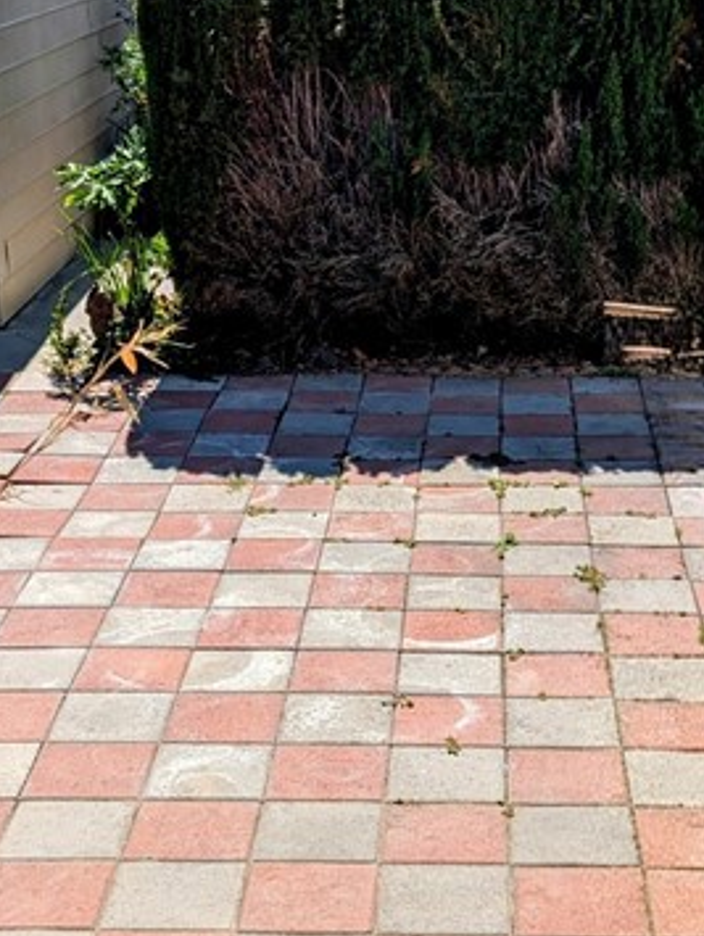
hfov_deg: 21.3
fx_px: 1868
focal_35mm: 69
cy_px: 397
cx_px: 455
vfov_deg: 28.1
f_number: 1.68
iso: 18
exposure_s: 1/1271
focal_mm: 6.9
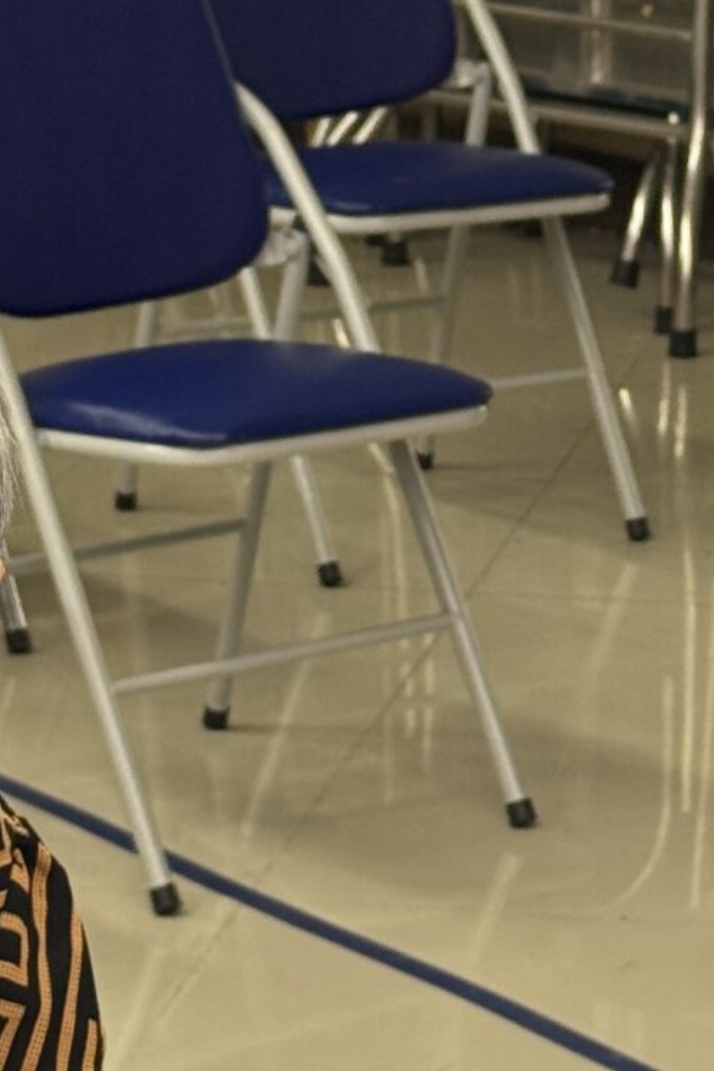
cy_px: 660
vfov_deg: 12.0
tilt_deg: -12.2
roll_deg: -0.7
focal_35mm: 171
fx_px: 5087
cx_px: 563
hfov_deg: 8.0
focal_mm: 6.76
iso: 80
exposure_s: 1/100
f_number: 1.78
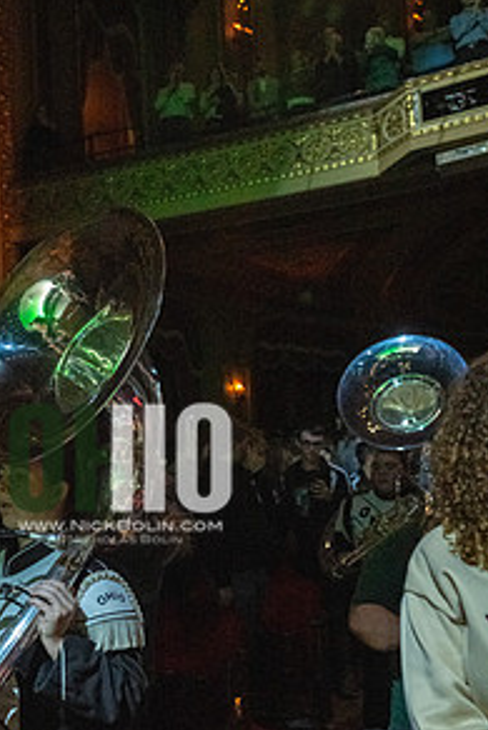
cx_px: 120
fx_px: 751
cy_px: 472
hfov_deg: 35.2
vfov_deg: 51.1
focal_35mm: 37
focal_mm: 24
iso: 20000
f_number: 2.8
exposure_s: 1/500
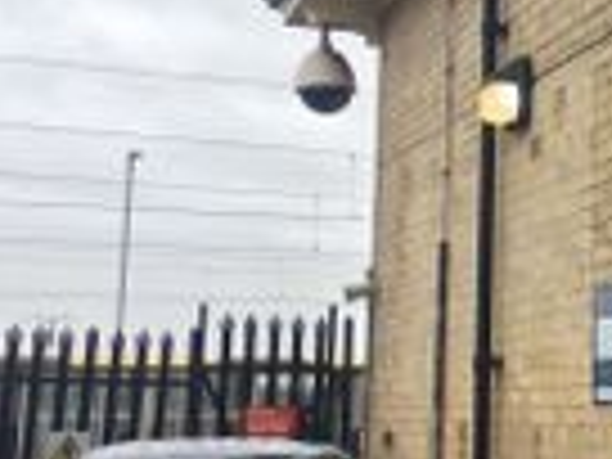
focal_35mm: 85
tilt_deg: +8.4
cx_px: 752
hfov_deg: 21.3
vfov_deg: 17.4
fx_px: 1503
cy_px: 207
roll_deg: +0.9
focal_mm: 4.15
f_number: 2.2
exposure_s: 1/176
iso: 32
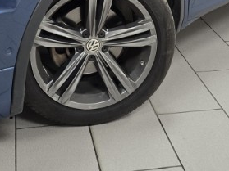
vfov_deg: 20.3
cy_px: -54
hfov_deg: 29.2
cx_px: 81
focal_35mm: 66
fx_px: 436
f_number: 1.7
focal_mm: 6.3
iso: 250
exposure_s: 1/100
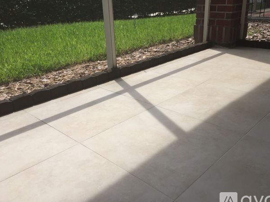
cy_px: 99
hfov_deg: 56.8
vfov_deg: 44.2
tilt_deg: -21.8
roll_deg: +0.8
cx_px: 143
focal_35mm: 32
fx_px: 250
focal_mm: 4.15
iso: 32
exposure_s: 1/719
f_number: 2.2
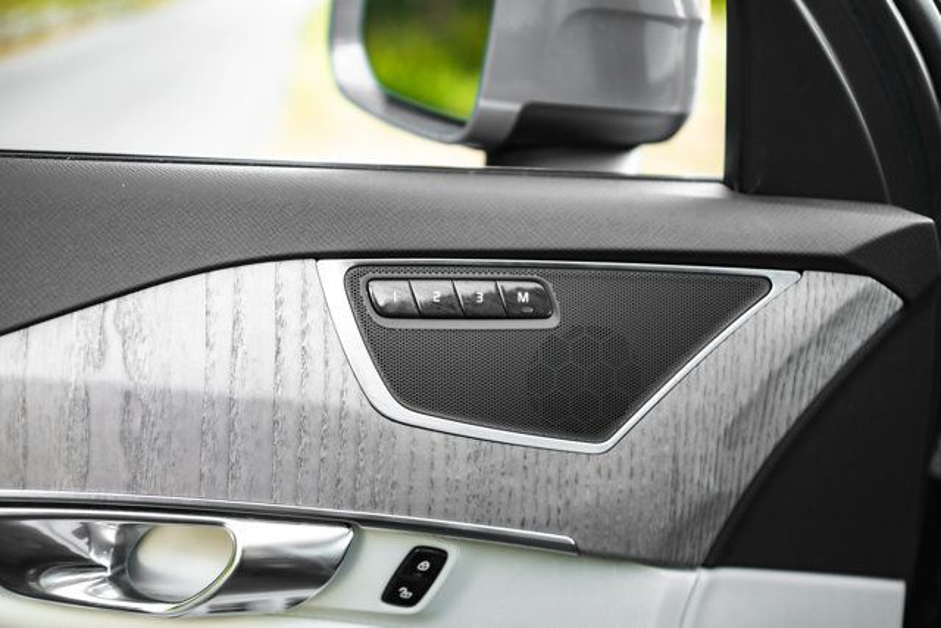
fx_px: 1098
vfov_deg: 31.9
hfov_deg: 46.4
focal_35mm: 42
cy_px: 314
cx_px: 470
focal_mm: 42
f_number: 2.8
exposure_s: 1/200
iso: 640
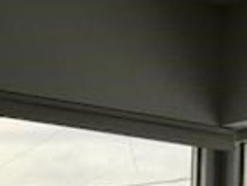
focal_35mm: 126
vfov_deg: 10.5
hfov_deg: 15.6
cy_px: 412
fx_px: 901
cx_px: 164
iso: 20
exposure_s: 1/1212
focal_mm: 3.99
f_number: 1.8
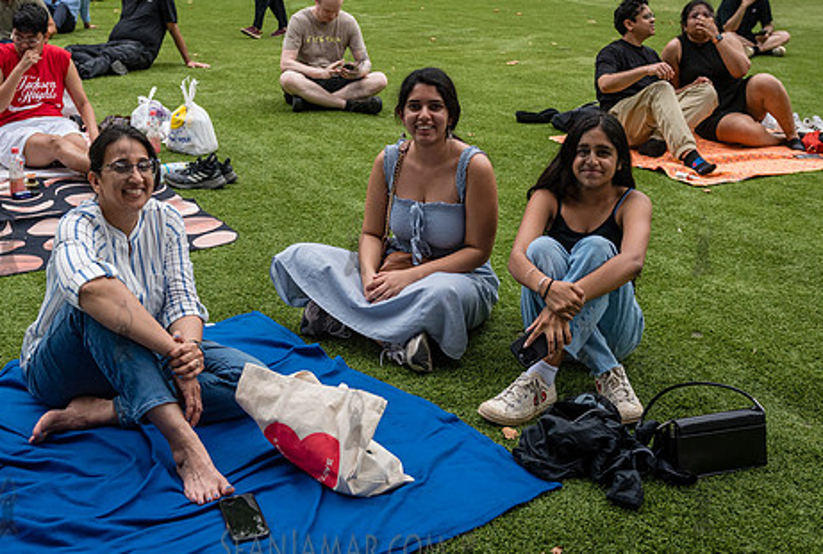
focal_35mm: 45
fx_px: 1031
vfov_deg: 29.9
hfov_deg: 43.5
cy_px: 209
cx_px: 408
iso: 1000
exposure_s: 1/2000
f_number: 3.2
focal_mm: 31
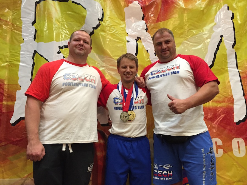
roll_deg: -1.7
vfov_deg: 48.2
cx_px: 124
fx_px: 207
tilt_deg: +7.5
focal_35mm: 29
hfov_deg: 61.7
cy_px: 92
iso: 250
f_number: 2.2
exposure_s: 1/17
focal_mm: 4.15
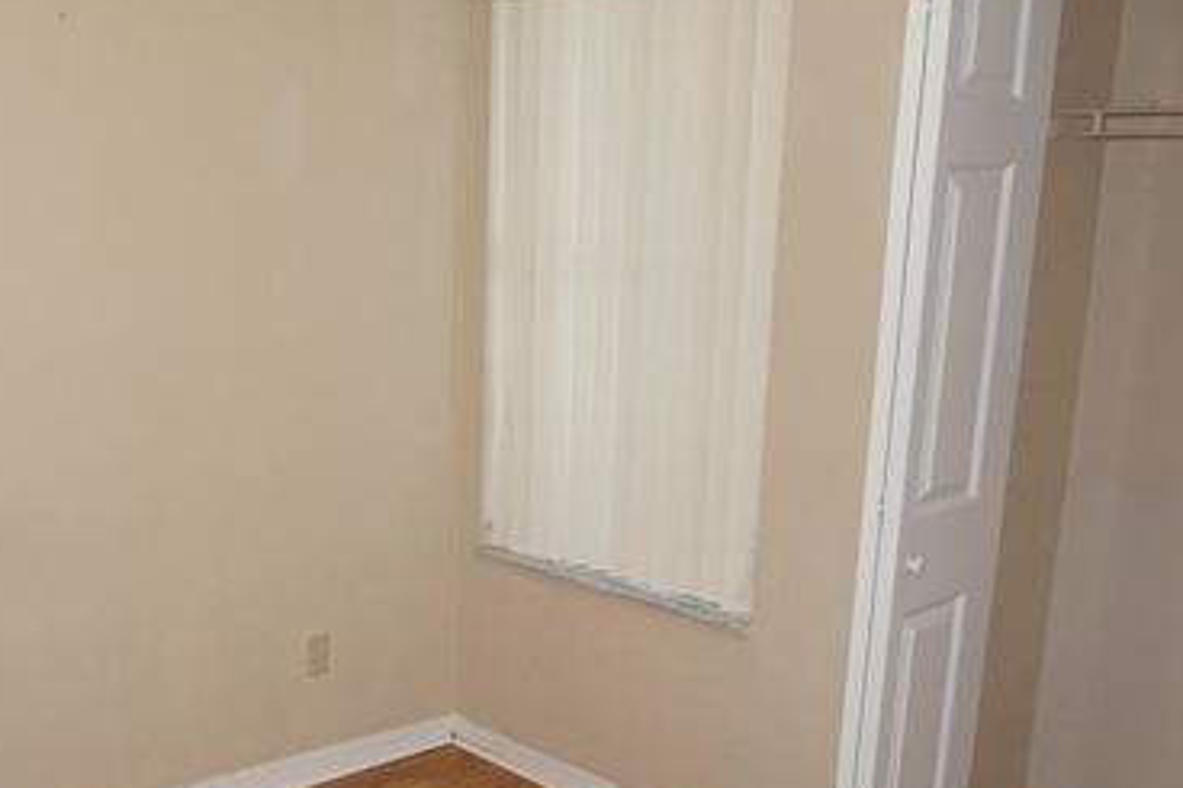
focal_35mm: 46
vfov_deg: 28.9
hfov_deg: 41.4
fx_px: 1511
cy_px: 561
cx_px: 288
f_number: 4
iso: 640
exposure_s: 1/160
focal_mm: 16
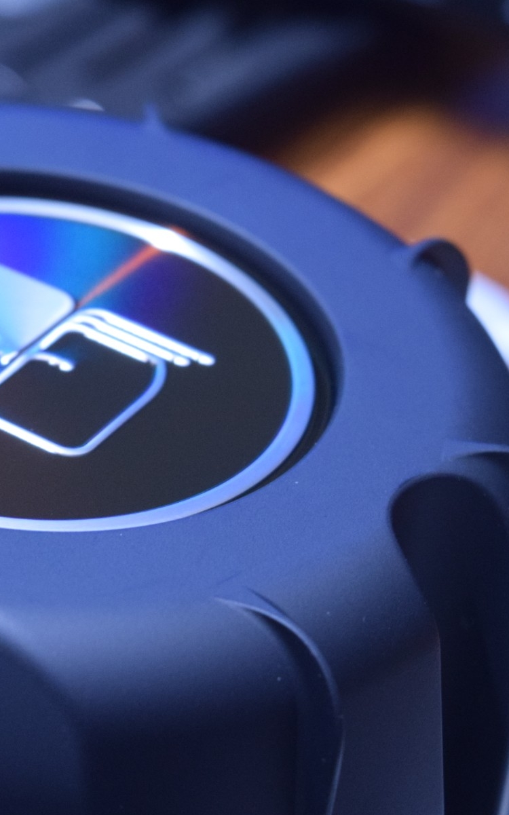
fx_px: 3176
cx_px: 22
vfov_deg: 14.6
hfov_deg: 9.1
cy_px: 422
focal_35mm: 143
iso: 1600
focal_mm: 52
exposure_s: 1/8
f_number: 10
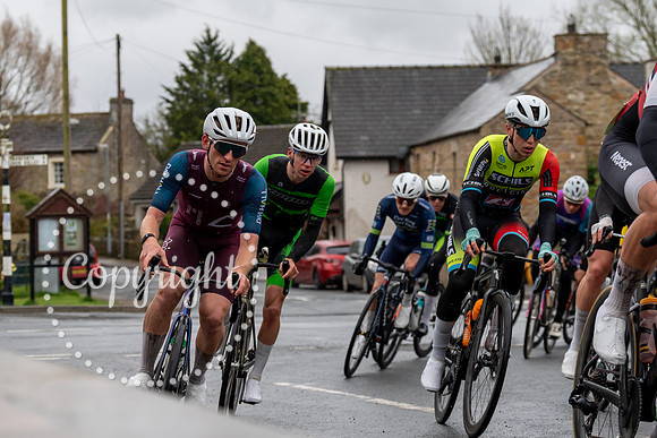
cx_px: 235
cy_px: 162
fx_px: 1860
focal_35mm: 102
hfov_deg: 20.0
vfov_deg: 13.4
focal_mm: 70
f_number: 4
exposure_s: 1/1000
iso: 400
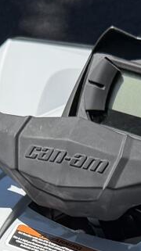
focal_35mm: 163
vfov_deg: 11.9
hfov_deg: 7.4
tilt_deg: -54.9
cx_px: 93
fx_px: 1086
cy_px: 489
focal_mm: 6.76
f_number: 1.78
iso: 80
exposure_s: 1/4405
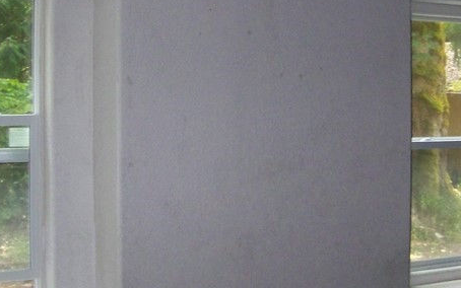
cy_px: 150
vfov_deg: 15.2
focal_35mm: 86
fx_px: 1081
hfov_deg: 24.1
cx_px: 250
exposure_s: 1/30
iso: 200
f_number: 2.8
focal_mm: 5.85
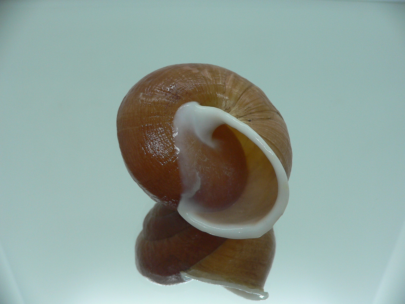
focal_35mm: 35
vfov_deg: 40.7
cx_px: 202
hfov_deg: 52.6
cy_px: 152
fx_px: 409
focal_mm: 4.6
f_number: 2.8
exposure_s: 1/60
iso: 100
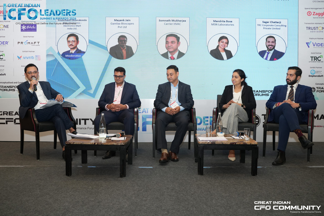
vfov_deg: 42.3
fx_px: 279
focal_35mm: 31
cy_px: 108
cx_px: 162
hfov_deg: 60.3
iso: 1000
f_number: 4
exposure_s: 1/100
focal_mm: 31
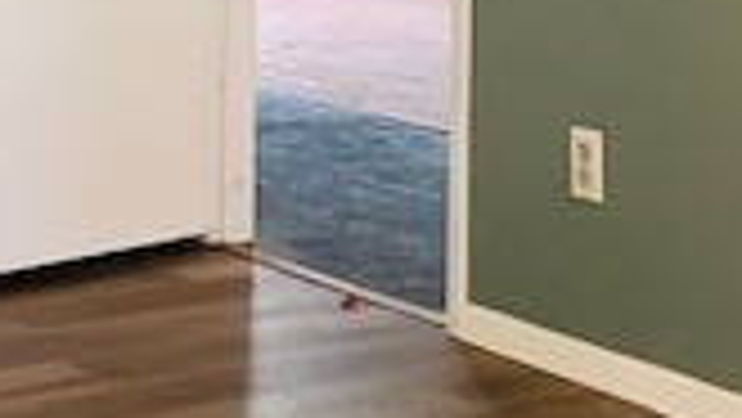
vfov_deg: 10.4
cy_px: -319
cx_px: 333
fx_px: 2165
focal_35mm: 110
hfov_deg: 19.4
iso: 320
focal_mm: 5.1
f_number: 1.6
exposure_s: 1/60
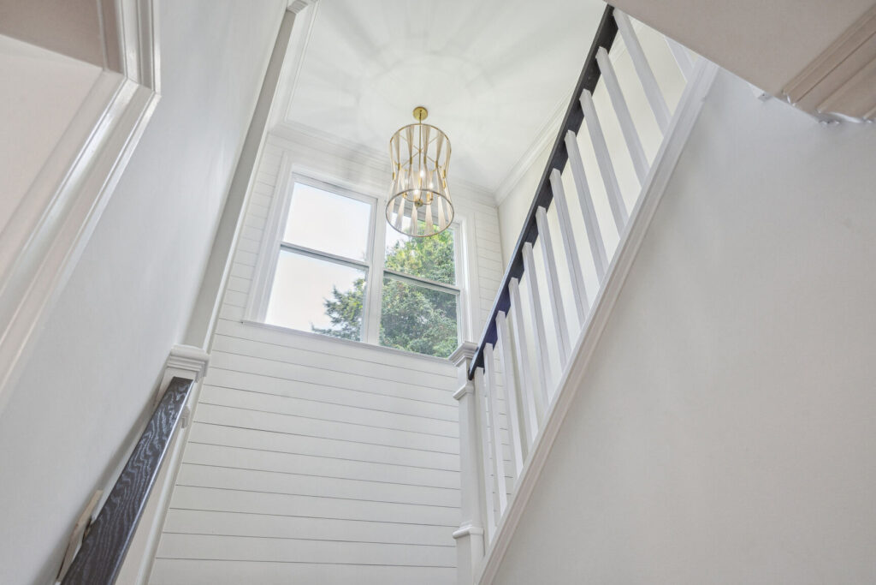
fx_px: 462
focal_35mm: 19
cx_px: 438
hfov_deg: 86.9
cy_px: 292
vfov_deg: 64.6
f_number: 8
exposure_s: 1/20
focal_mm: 19
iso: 200
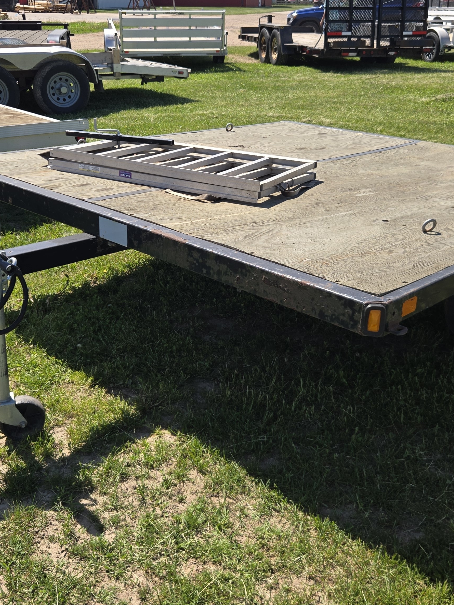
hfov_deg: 36.0
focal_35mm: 40
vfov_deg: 46.7
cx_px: 217
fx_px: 699
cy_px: 263
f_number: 1.8
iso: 25
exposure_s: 1/1445
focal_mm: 5.4
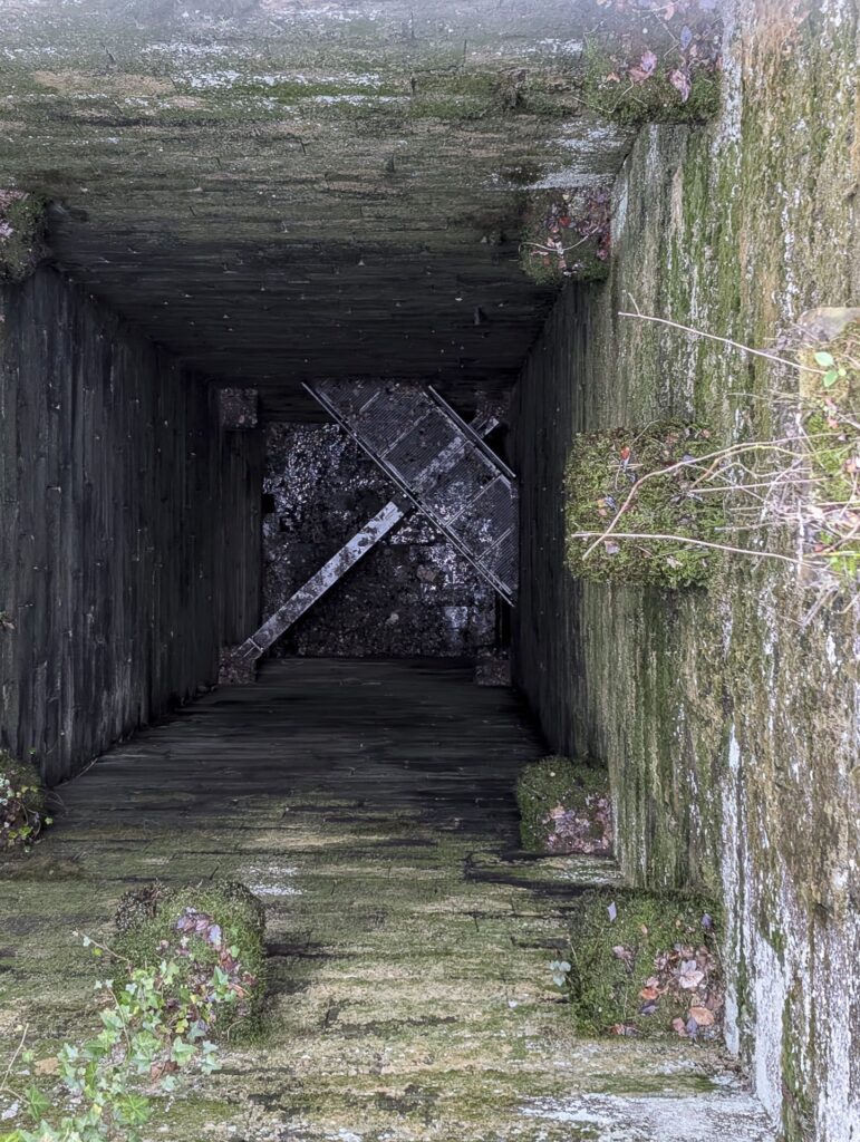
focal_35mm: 49
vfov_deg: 38.9
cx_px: 430
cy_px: 571
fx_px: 1619
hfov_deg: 29.7
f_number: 1.7
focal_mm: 6.9
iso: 303
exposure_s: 1/10
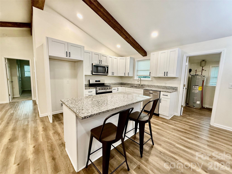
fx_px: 94
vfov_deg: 85.7
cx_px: 116
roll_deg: -1.6
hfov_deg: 102.1
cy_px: 87
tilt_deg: -5.5
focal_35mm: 14
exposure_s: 1/120
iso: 250
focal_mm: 2.22
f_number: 2.2
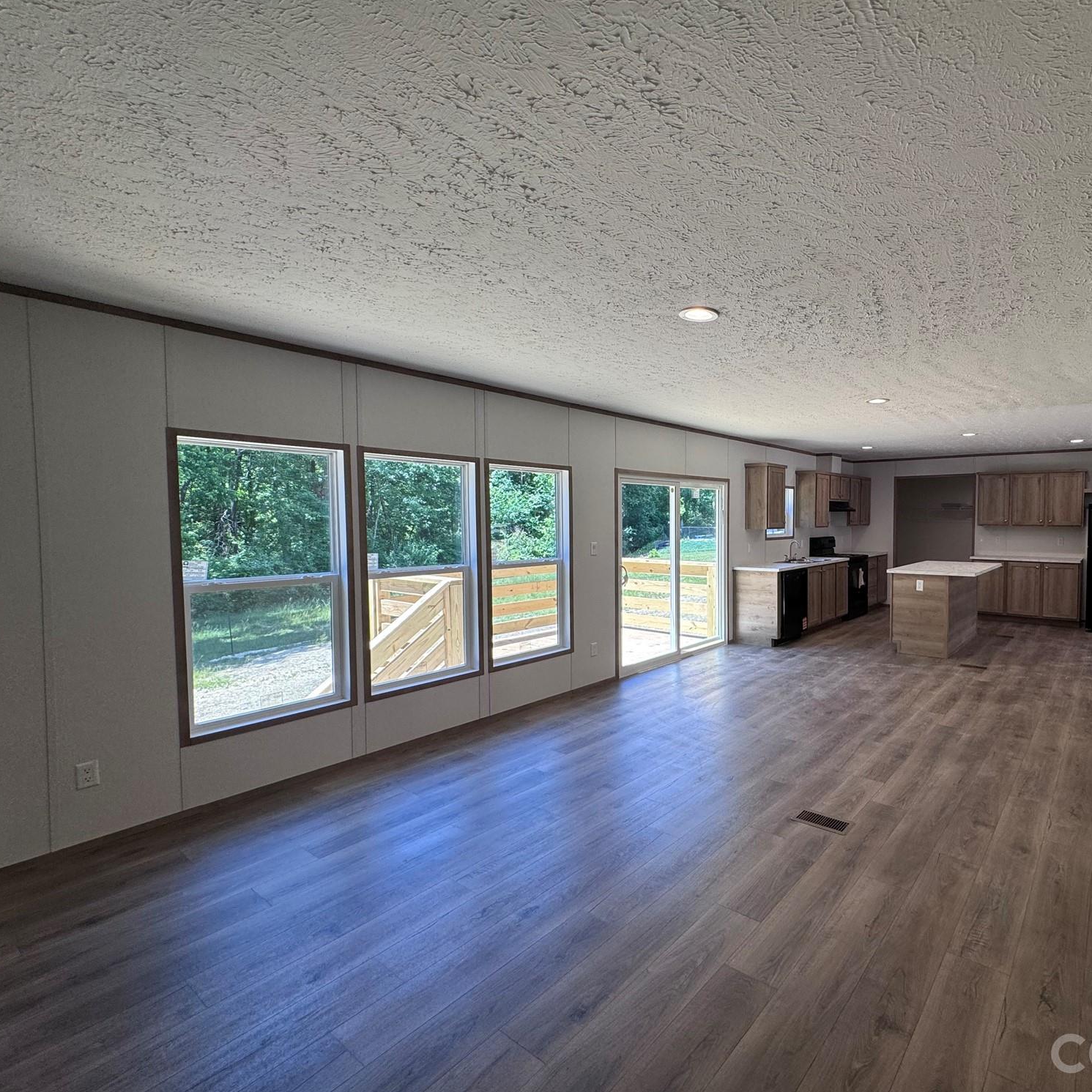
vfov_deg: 84.0
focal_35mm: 17
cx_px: 742
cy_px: 546
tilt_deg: -2.8
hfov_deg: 80.7
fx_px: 607
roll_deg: +0.5
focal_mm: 2.22
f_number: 2.2
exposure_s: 1/145
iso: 40
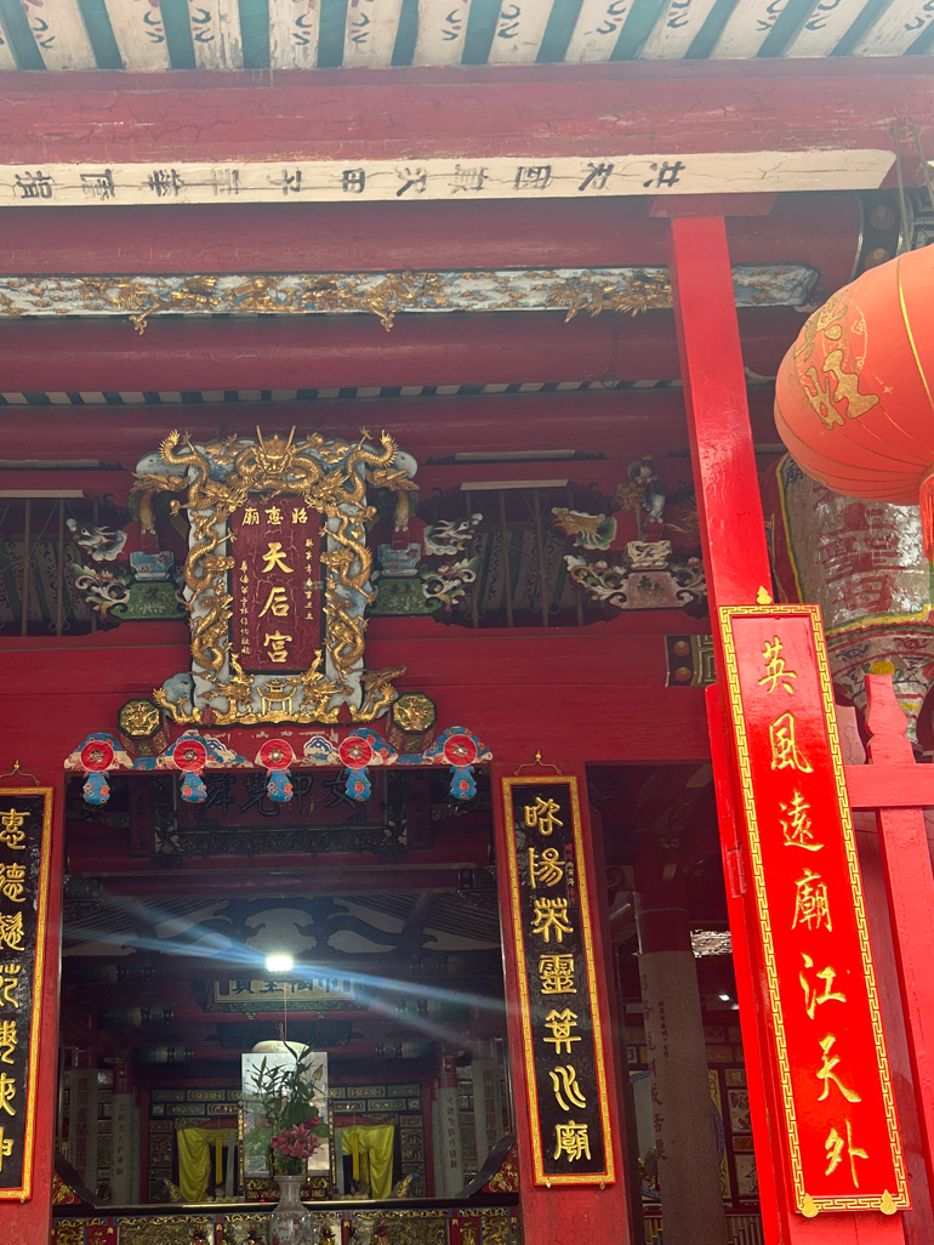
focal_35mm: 38
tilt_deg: +20.5
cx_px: 293
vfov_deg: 48.4
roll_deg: +1.9
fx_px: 1367
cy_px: 788
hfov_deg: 37.2
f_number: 1.5
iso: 32
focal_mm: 5.7
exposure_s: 1/143
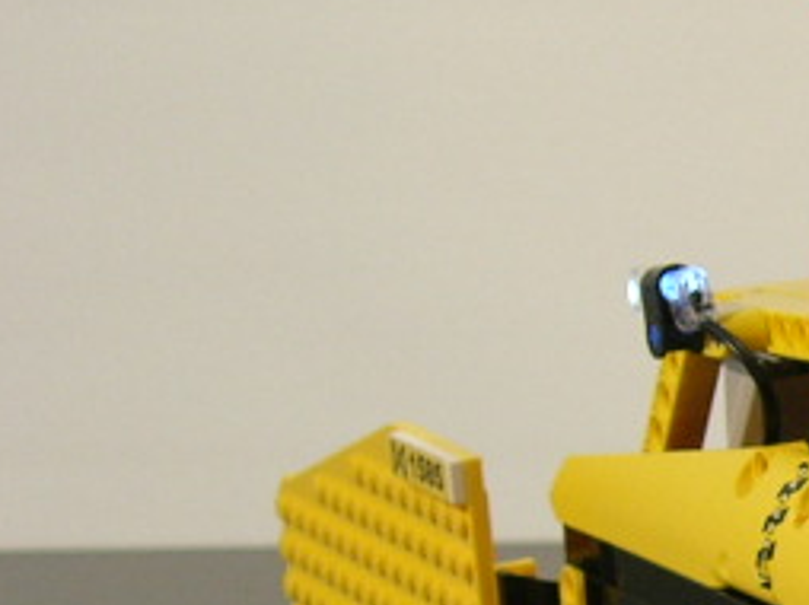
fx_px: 4810
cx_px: 1548
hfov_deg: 9.1
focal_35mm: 206
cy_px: 732
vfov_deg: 7.1
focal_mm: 10.6
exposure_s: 1/16.7
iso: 64
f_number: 3.2
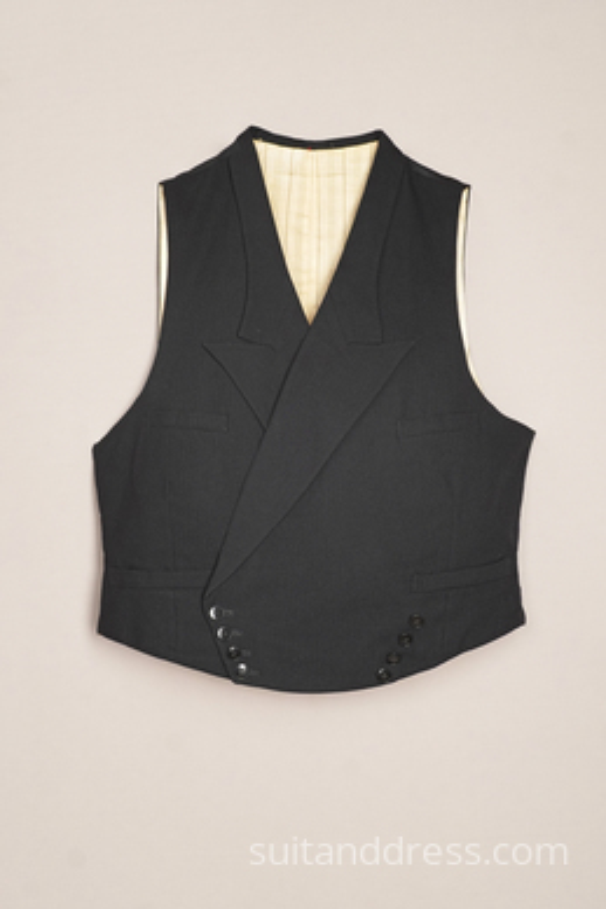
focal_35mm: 48
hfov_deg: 28.1
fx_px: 1213
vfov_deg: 41.1
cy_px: 454
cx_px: 303
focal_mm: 32
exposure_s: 1/20
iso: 400
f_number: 8
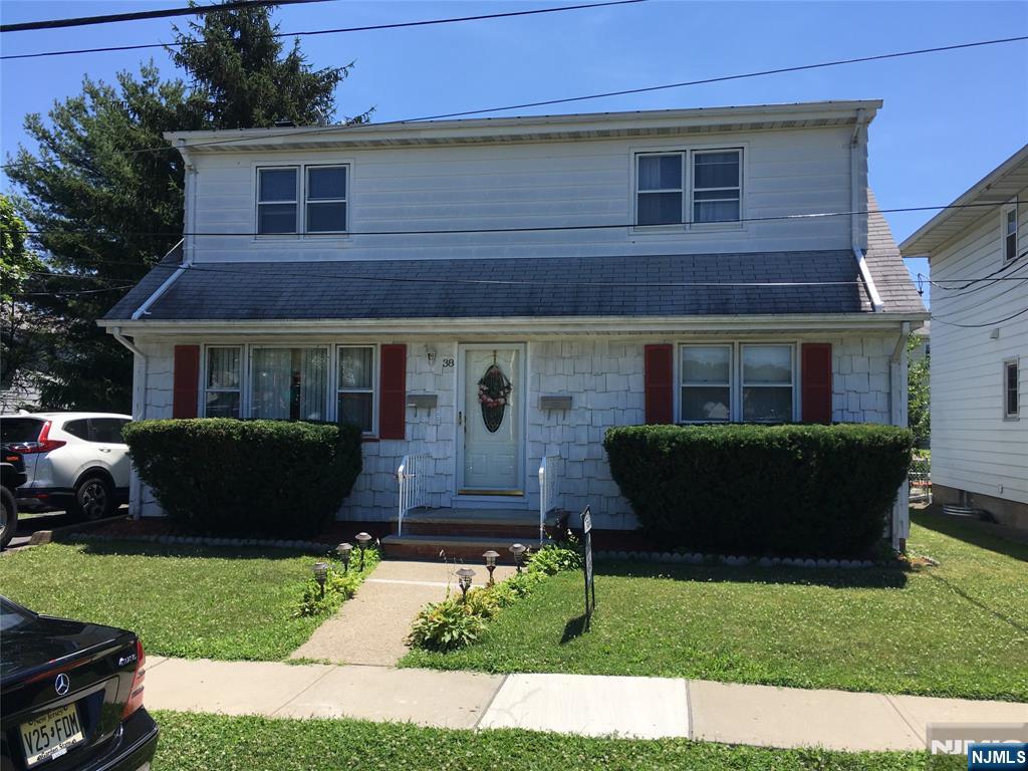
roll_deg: -1.2
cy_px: 386
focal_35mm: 29
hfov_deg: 61.7
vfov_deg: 48.2
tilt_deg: -0.8
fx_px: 861
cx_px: 514
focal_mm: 4.15
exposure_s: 1/1399
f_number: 2.2
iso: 25
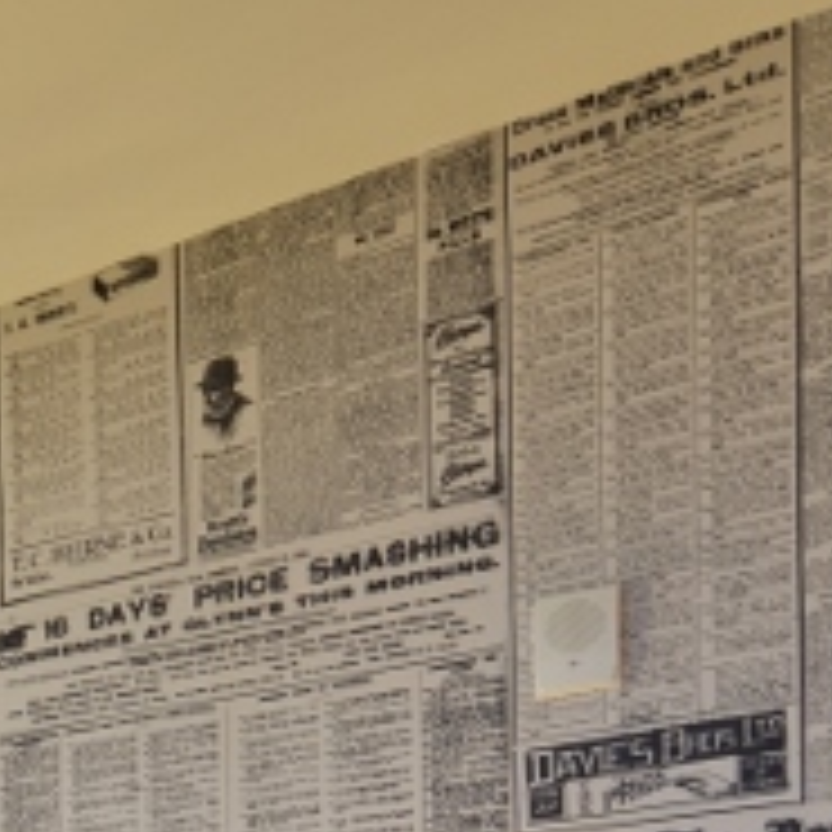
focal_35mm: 66
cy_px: 1174
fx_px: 1795
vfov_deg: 22.4
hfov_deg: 21.9
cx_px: -396
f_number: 9
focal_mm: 18
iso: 800
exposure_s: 1/3
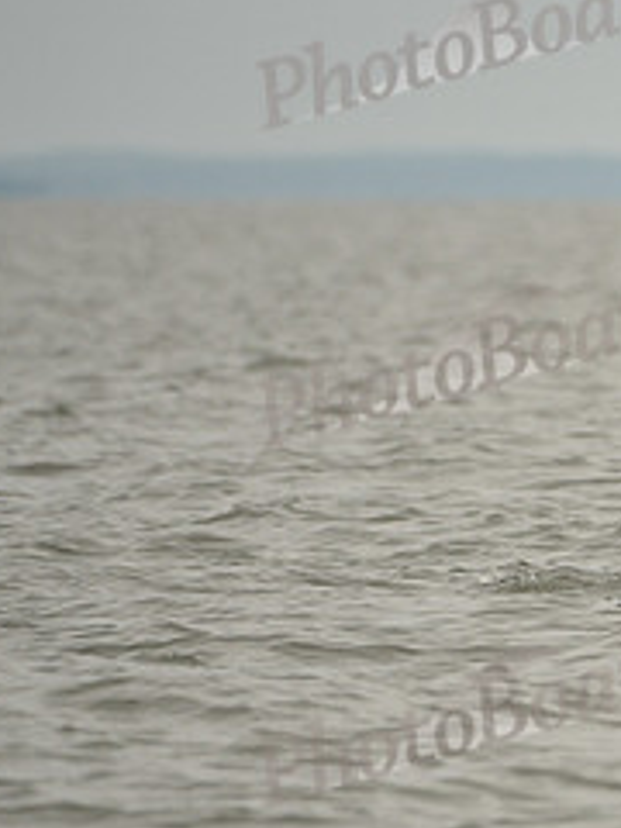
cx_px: 925
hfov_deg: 1.6
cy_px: 488
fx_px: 22269
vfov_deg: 2.1
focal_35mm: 931
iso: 320
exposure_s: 1/2000
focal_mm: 400
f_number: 5
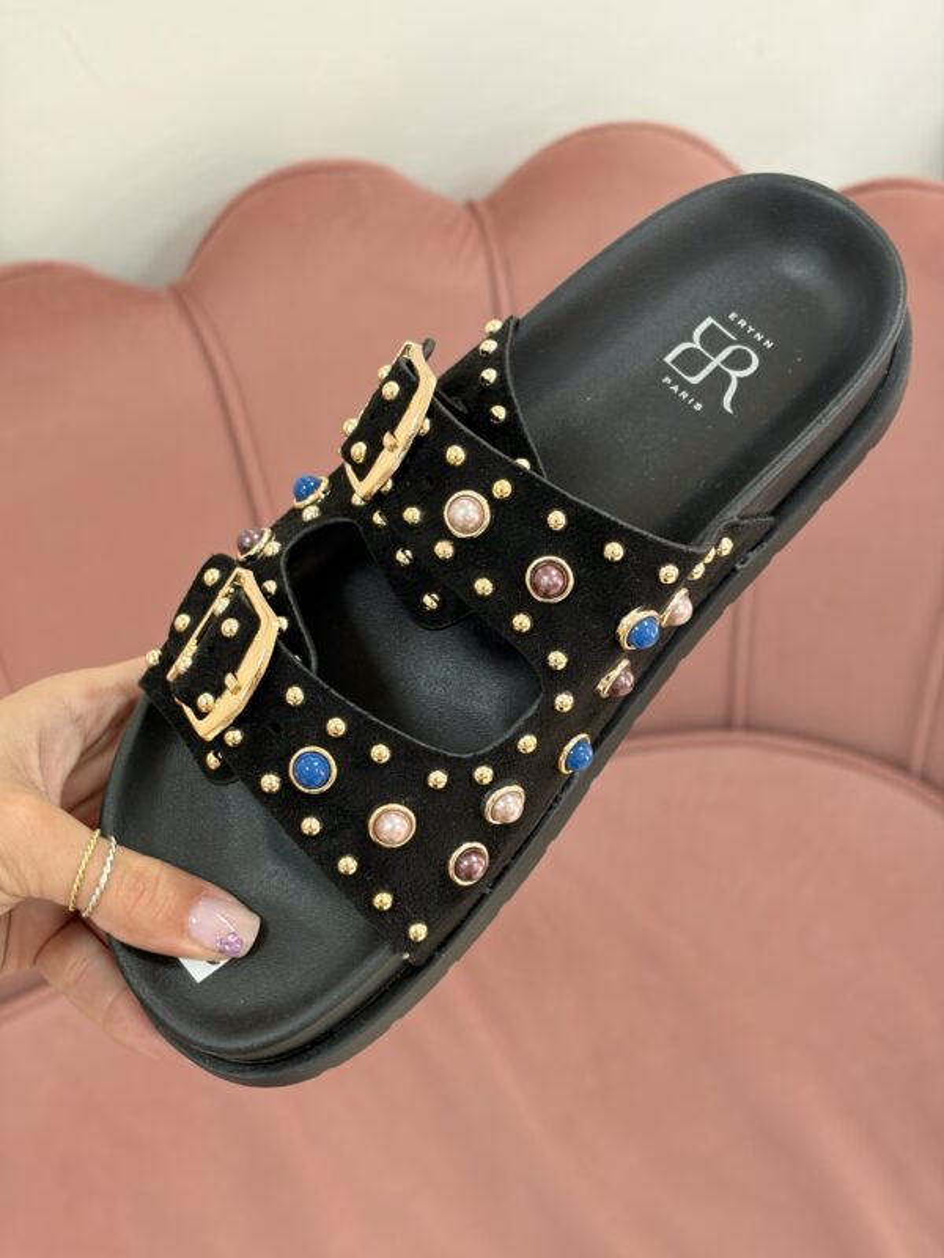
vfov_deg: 36.8
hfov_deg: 28.0
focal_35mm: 52
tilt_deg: -46.6
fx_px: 1891
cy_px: 629
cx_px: 472
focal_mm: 5.96
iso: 64
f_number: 1.6
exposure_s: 1/50
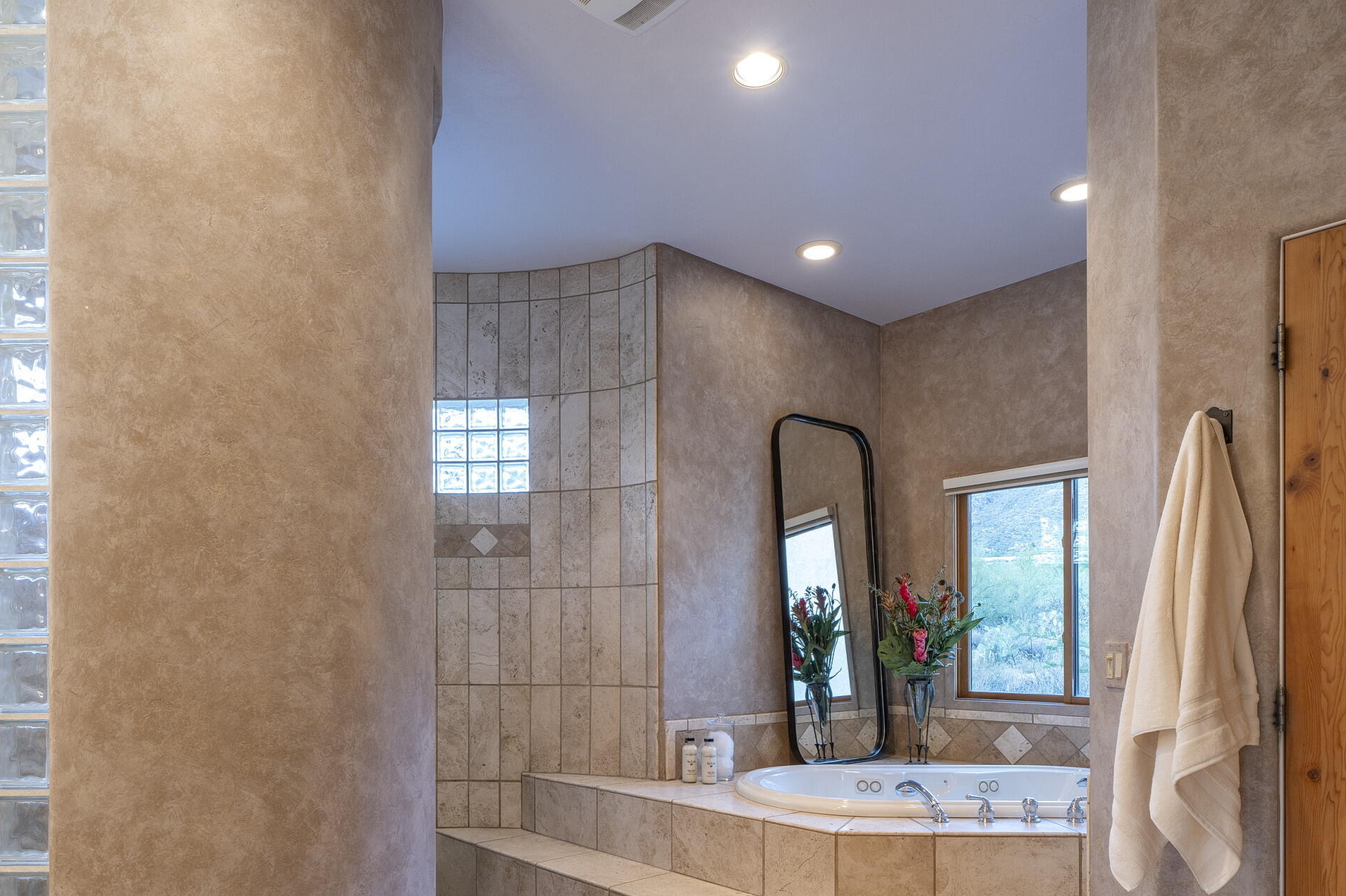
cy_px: 636
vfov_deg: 55.3
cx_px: 606
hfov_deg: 78.4
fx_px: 822
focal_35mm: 22
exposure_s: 1.6
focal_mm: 15
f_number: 11
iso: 200
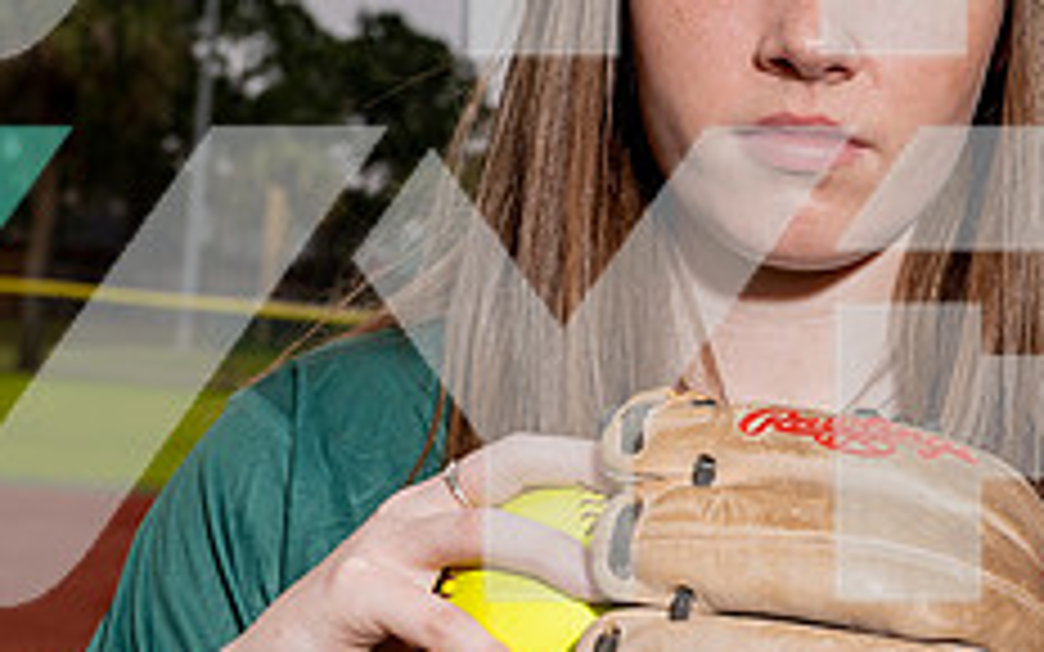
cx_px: 747
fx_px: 3044
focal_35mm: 107
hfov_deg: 19.4
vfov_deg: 12.2
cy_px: 366
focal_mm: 42
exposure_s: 1/250
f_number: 7.1
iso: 100
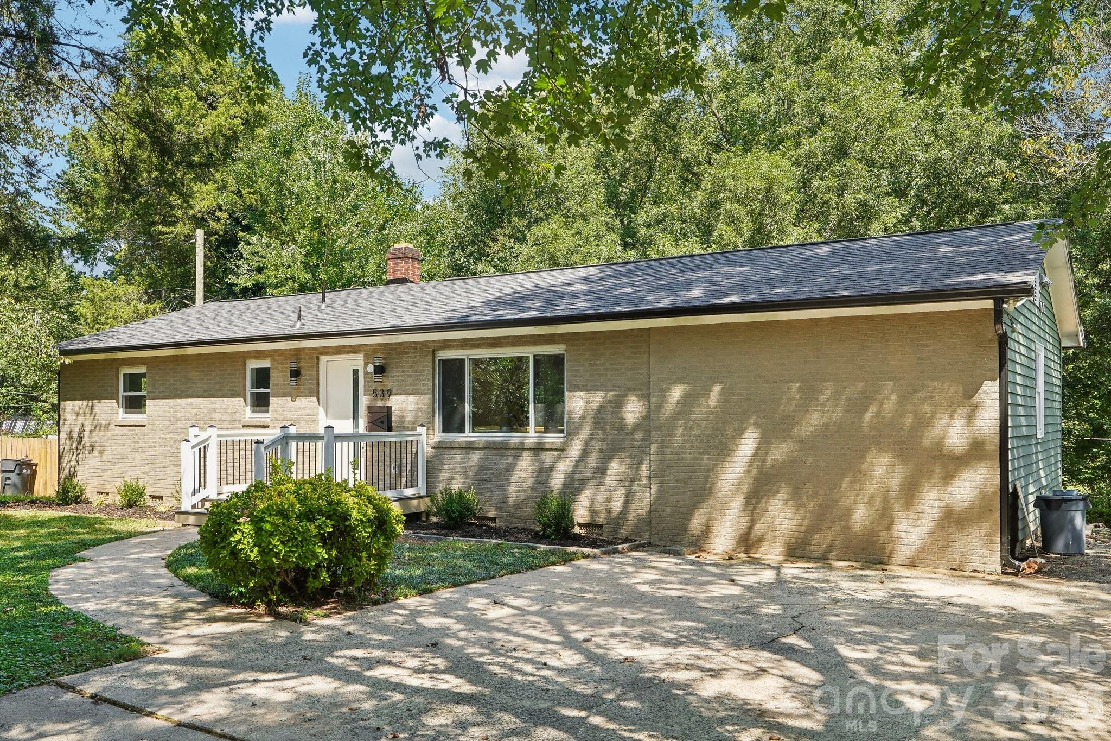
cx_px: 556
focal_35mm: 30
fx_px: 926
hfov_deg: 61.9
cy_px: 370
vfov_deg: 43.6
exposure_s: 1/30
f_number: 8
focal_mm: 20
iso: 100
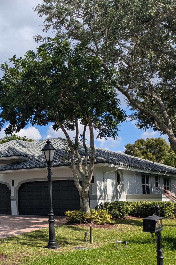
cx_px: -42
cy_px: 164
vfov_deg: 40.9
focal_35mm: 48
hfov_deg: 24.9
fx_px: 352
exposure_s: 1/2294
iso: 42
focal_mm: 5.43
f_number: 1.89
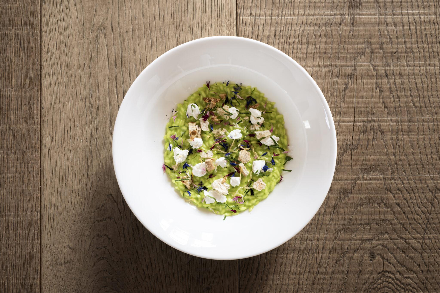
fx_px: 428
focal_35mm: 35
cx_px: 220
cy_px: 146
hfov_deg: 54.4
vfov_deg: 37.8
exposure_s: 1/100
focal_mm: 35
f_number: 5
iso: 500
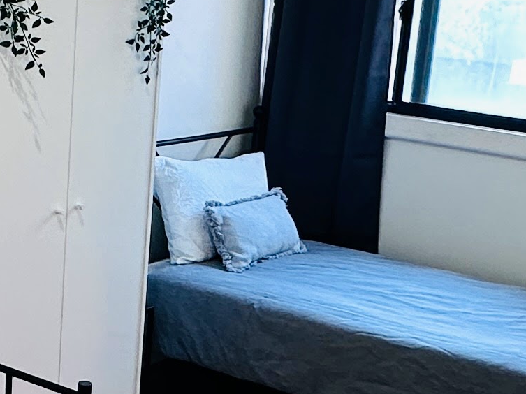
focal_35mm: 75
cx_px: 63
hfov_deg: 25.3
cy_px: 253
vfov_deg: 19.6
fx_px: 1139
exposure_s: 1/50
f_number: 2.2
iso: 160
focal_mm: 2.22
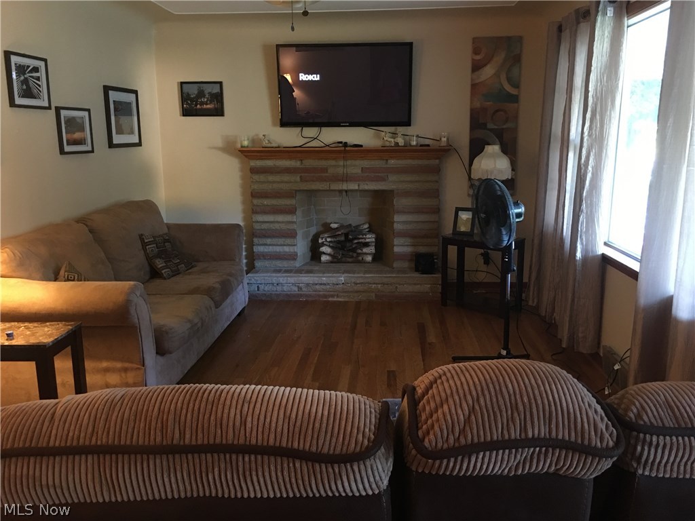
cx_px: 348
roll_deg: -0.1
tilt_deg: -11.0
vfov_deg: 48.2
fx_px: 582
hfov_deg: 61.7
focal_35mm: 29
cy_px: 260
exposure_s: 1/4
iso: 80
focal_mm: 4.15
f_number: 2.2
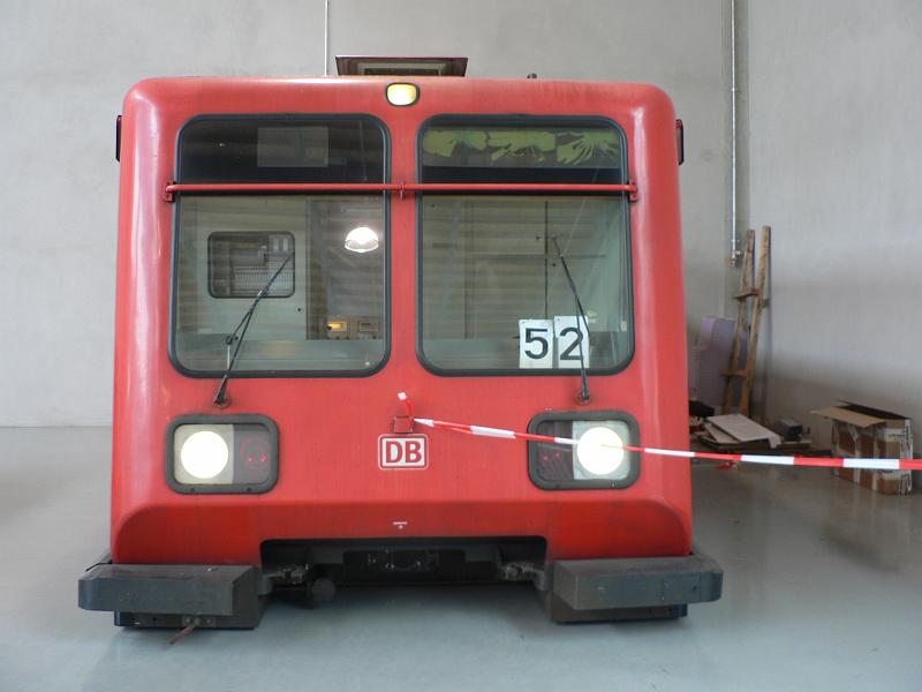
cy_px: 346
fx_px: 959
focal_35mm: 36
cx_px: 461
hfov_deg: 51.4
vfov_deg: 39.7
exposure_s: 1/15
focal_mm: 6
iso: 80
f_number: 2.8
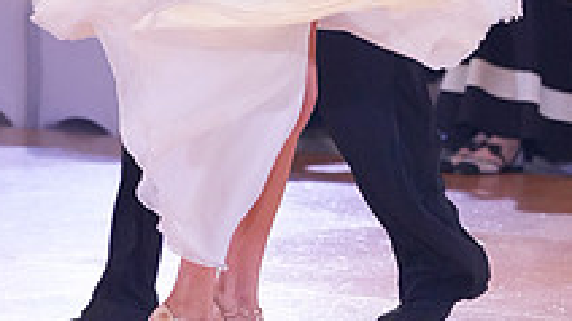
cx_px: 312
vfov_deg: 2.7
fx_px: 6867
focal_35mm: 453
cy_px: -105
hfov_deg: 4.8
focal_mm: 158
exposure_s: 1/500
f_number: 3.5
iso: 5000
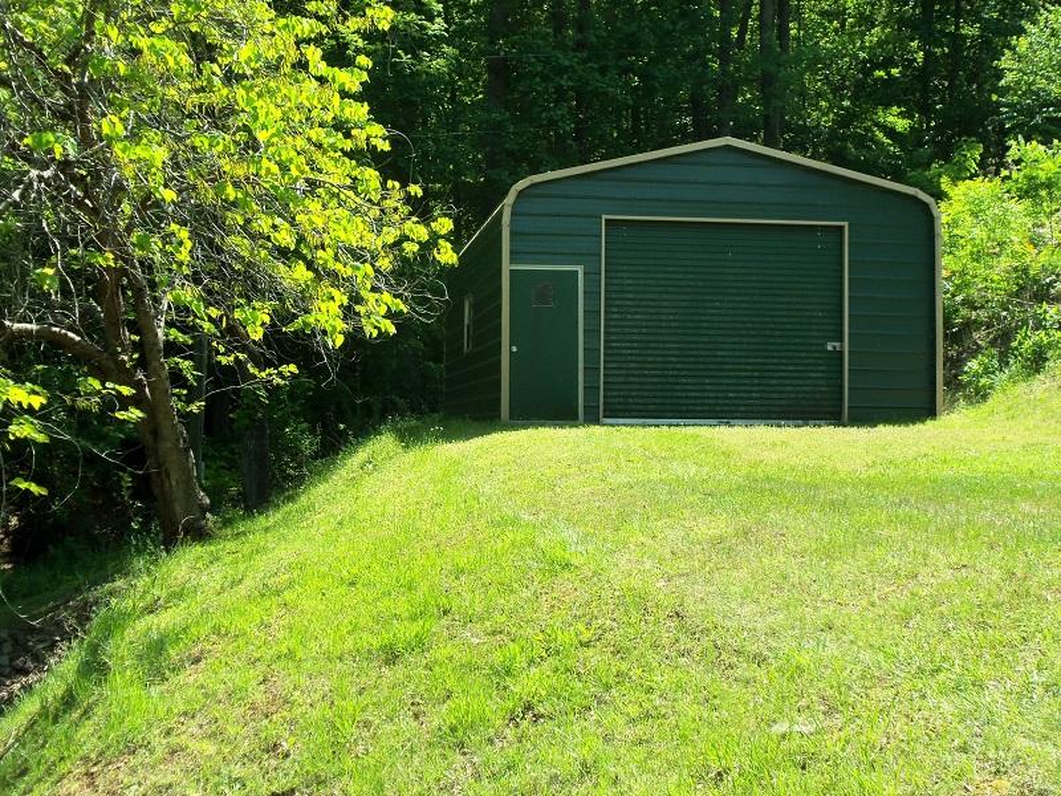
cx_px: 530
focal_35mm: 48
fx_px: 1471
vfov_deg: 30.3
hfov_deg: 39.7
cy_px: 398
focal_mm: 8.7
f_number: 3.9
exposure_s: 1/250
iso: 80
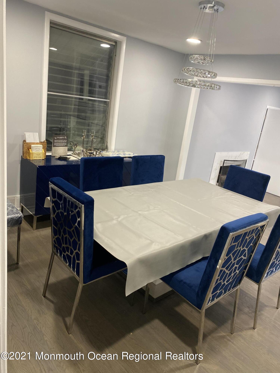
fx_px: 280
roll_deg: -8.0
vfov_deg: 67.3
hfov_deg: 53.1
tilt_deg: -15.2
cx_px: 140
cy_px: 186
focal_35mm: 26
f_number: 1.8
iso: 160
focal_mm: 4.25
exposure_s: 1/60
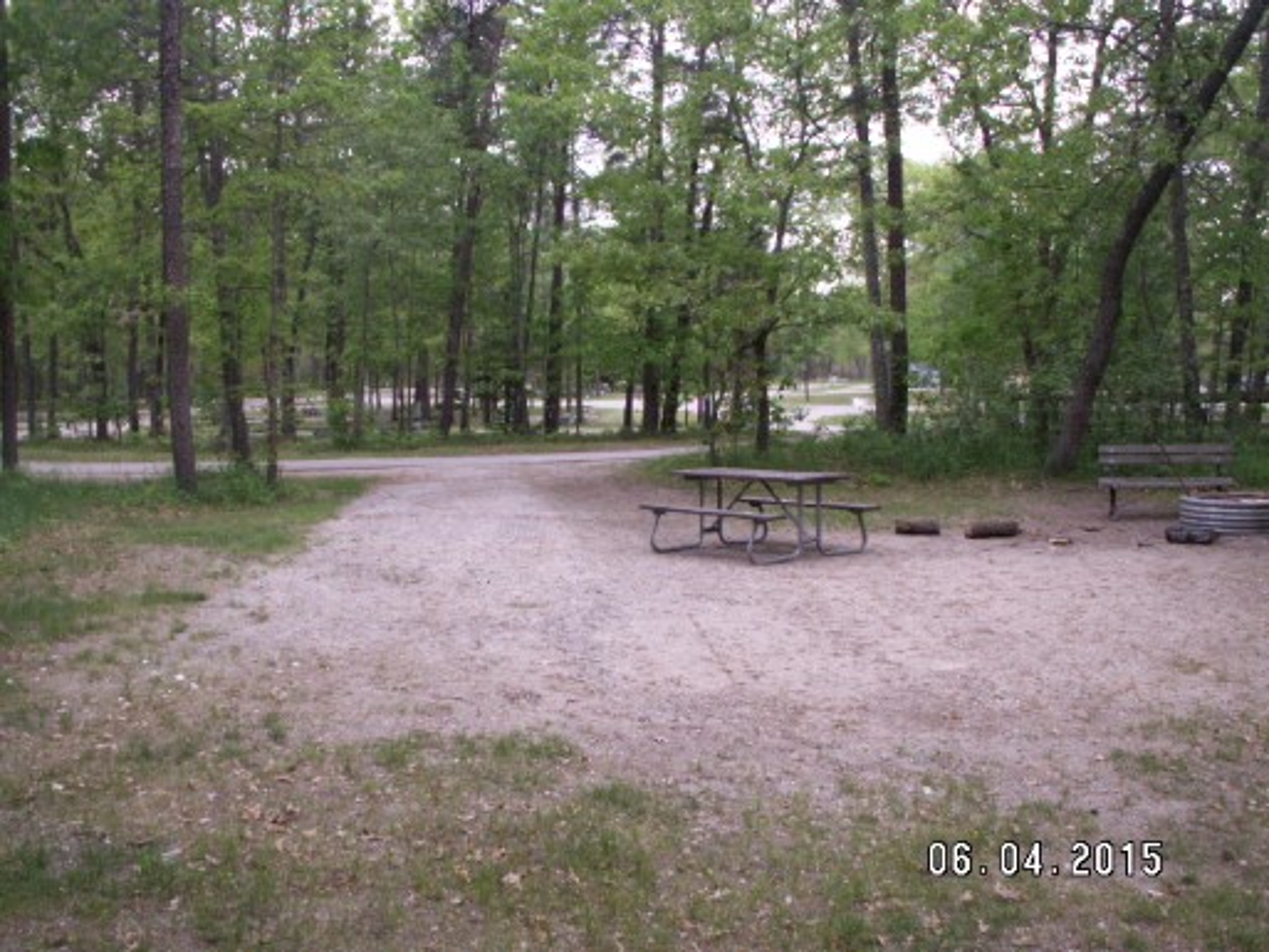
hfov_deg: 52.6
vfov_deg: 40.7
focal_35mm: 35
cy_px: 476
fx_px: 1283
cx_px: 634
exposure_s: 1/60
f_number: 3.2
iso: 50
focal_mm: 5.86
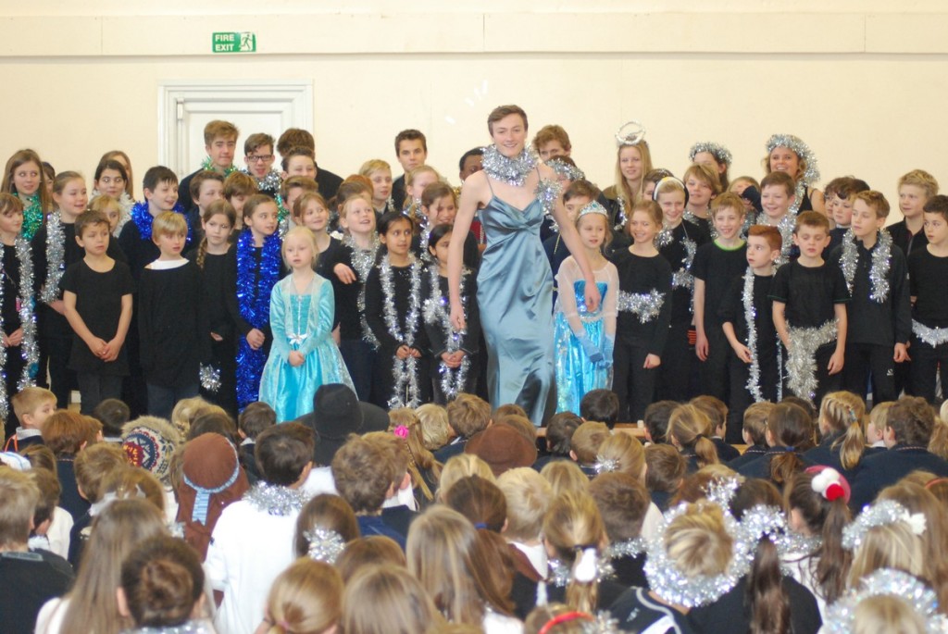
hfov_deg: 19.4
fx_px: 2768
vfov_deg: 13.1
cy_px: 317
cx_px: 474
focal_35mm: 105
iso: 1400
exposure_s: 1/60
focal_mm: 70
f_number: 4
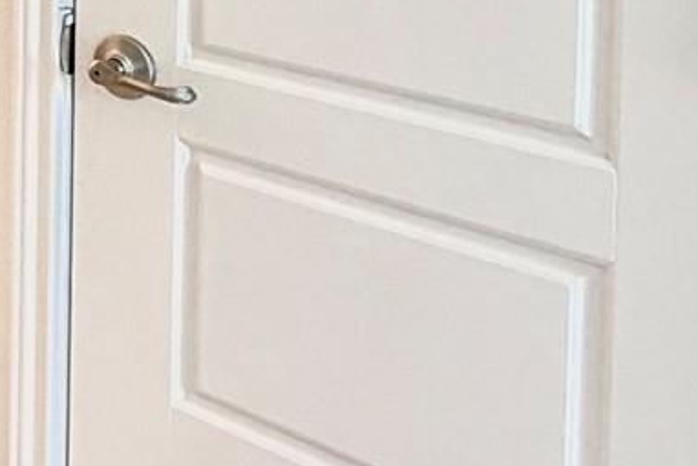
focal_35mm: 78
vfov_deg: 15.8
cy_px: -280
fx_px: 1513
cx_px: -669
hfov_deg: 18.2
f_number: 2.2
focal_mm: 2.22
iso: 125
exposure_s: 1/120
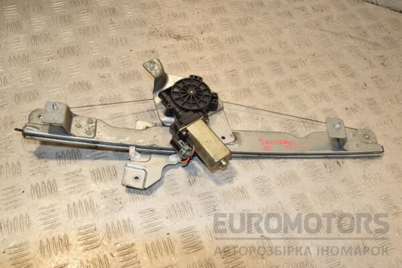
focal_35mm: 36
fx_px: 402
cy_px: 134
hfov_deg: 53.1
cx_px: 201
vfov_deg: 36.9
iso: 800
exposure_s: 1/200
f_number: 10
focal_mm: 24
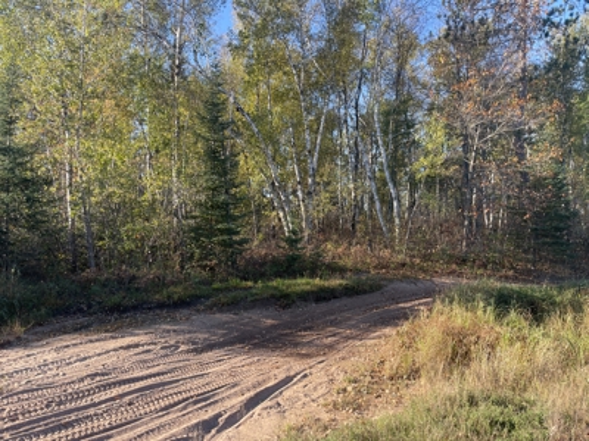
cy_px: 220
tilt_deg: -0.6
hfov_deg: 69.4
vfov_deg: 54.9
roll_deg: -1.8
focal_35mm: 25
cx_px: 294
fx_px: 425
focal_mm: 5.1
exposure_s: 1/592
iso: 32
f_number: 1.6
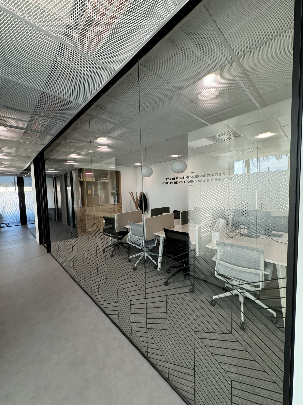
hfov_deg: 85.7
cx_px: 152
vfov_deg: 102.1
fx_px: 163
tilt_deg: -3.8
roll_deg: +1.9
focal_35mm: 14
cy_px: 202
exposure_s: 1/100
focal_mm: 2.22
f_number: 2.2
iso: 200
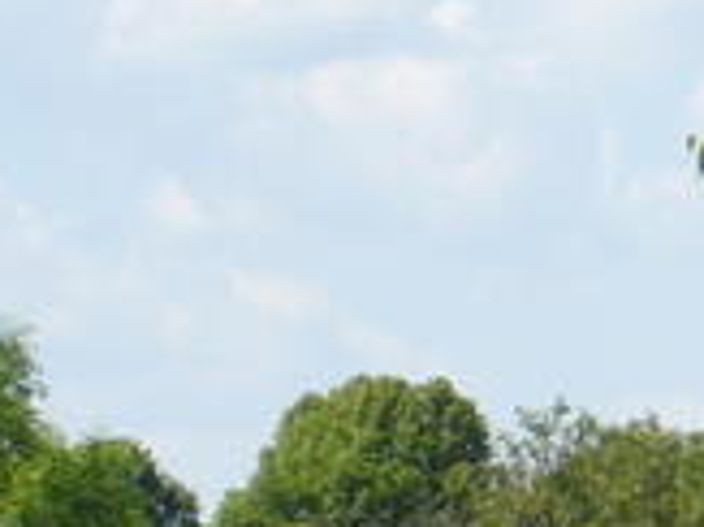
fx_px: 8149
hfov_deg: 4.9
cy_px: 994
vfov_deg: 3.7
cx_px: 812
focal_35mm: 401
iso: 100
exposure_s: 1/400
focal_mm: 16.8
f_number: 5.6
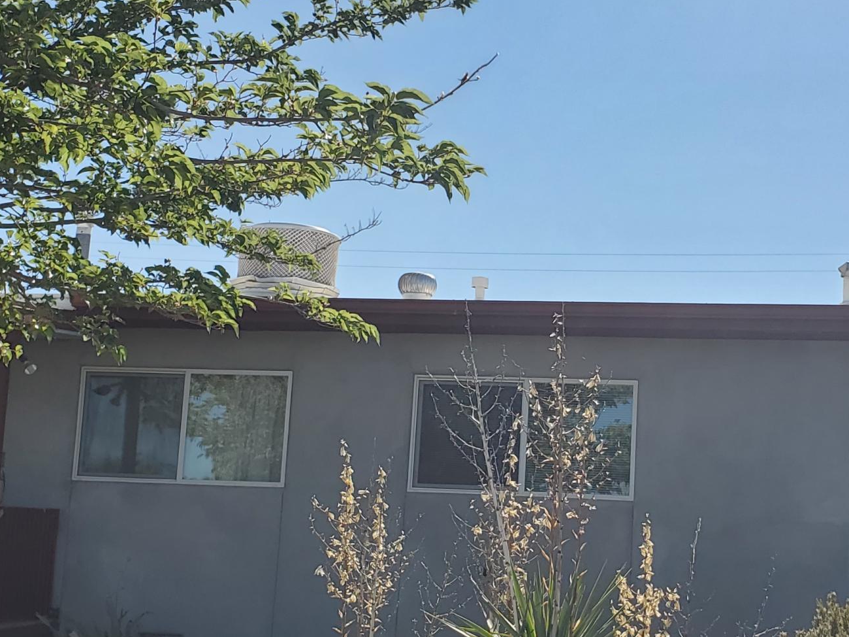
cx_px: 517
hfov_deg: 32.1
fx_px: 1472
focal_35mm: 60
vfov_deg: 24.4
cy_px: 323
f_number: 2.4
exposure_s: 1/1749
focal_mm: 4.3
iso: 50
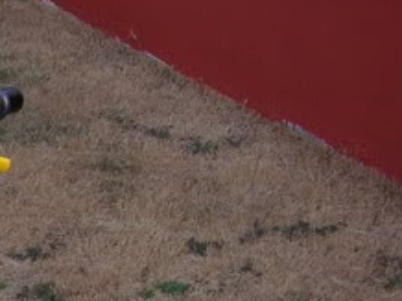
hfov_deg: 13.2
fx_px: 1578
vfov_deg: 10.6
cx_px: -313
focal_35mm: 136
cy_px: 427
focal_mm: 6.1
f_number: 2.8
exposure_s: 1/90
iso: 50
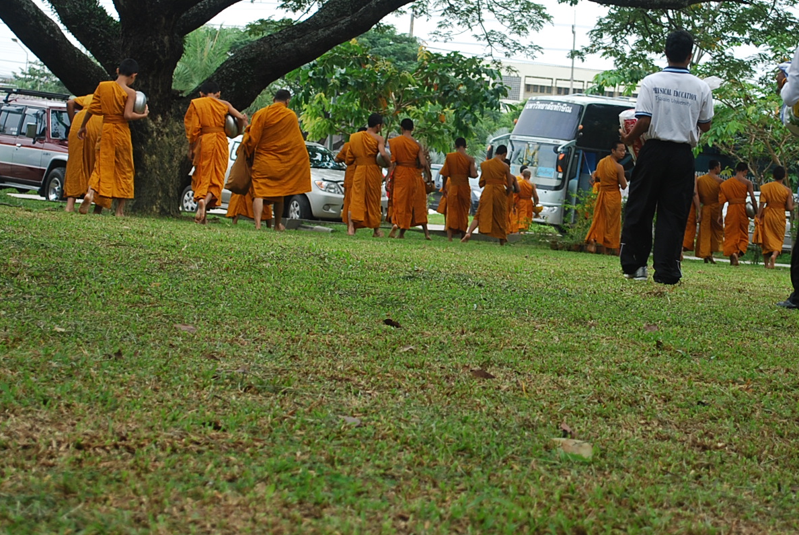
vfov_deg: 15.5
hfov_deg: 23.0
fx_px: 1955
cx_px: 517
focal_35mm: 88
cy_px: 188
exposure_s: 1/100
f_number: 5.3
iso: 200
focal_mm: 36
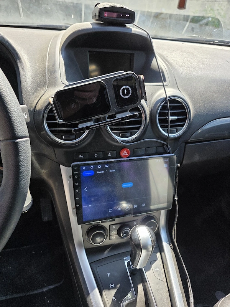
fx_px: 204
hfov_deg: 58.9
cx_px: 115
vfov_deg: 73.9
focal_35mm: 23
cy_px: 154
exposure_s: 1/370
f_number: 1.7
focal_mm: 6.3
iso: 50
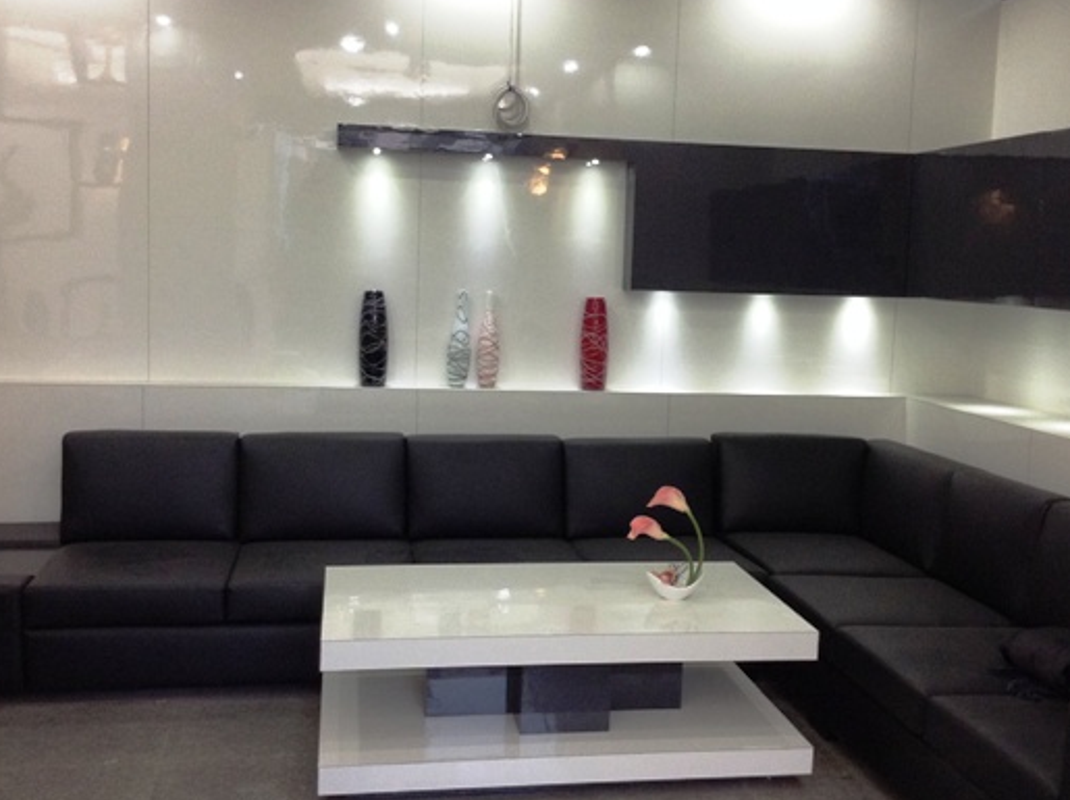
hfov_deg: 45.8
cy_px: 378
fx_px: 1266
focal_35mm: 41
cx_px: 569
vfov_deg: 35.1
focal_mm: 3.3
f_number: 2.4
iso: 80
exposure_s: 1/24
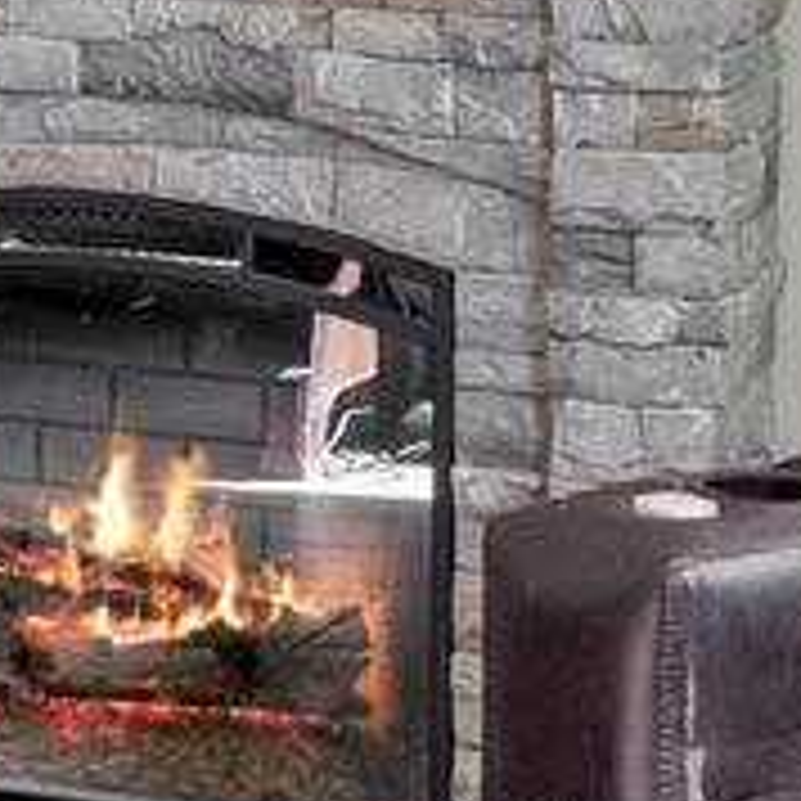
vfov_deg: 10.9
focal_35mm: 156
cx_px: -788
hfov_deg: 10.3
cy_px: -310
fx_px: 4084
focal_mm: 16
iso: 640
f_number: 8
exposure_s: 1/5
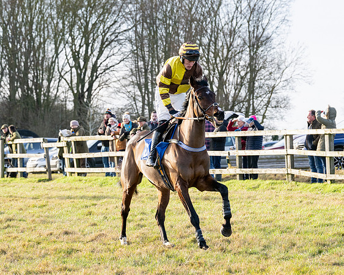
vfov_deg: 8.0
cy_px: 120
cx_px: 238
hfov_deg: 9.9
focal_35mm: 194
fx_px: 1977
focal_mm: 110
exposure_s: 1/1000
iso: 400
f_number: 5
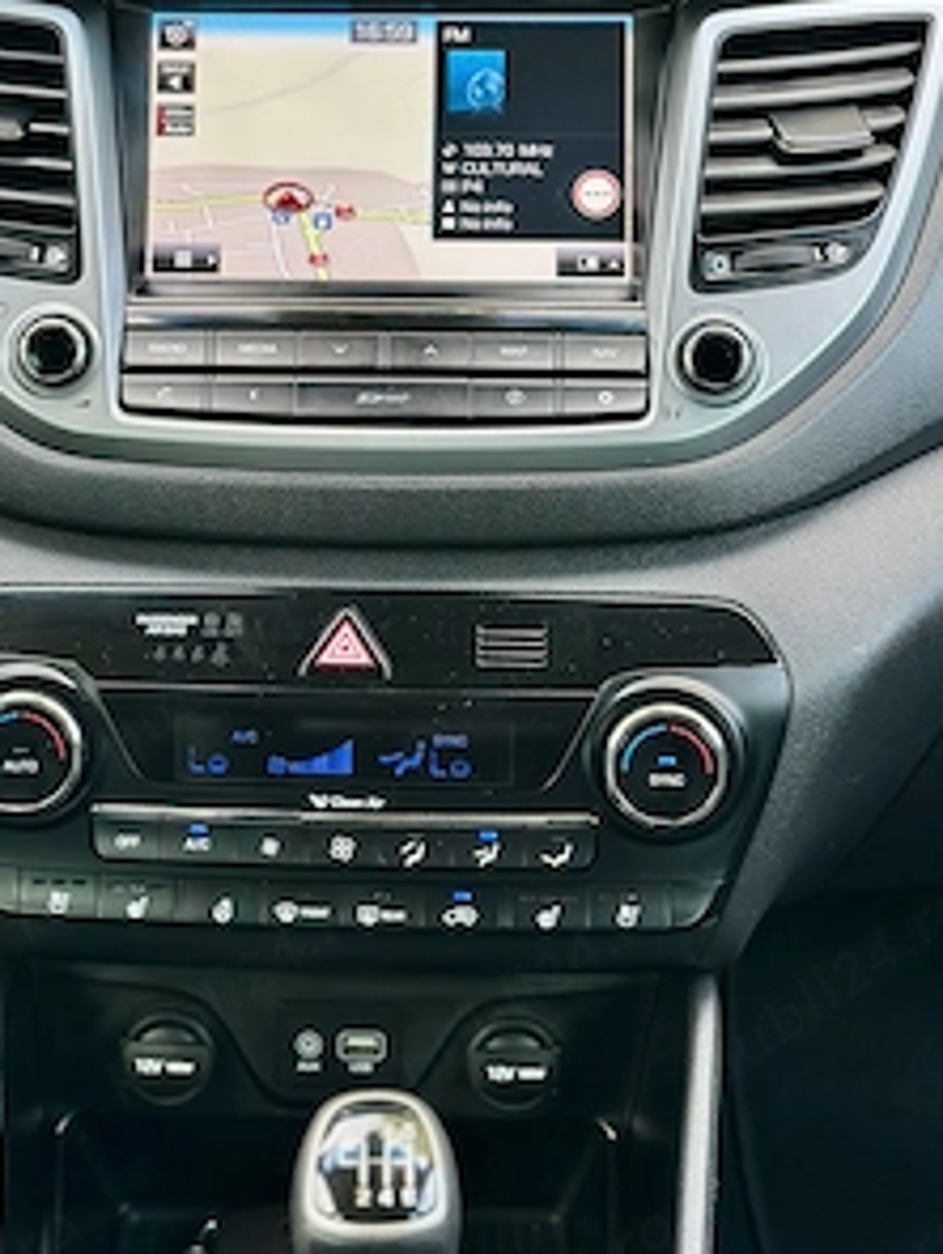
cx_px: 387
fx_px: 2356
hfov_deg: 22.6
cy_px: 408
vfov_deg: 29.6
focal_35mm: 65
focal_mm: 6.86
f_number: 1.78
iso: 80
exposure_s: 1/193
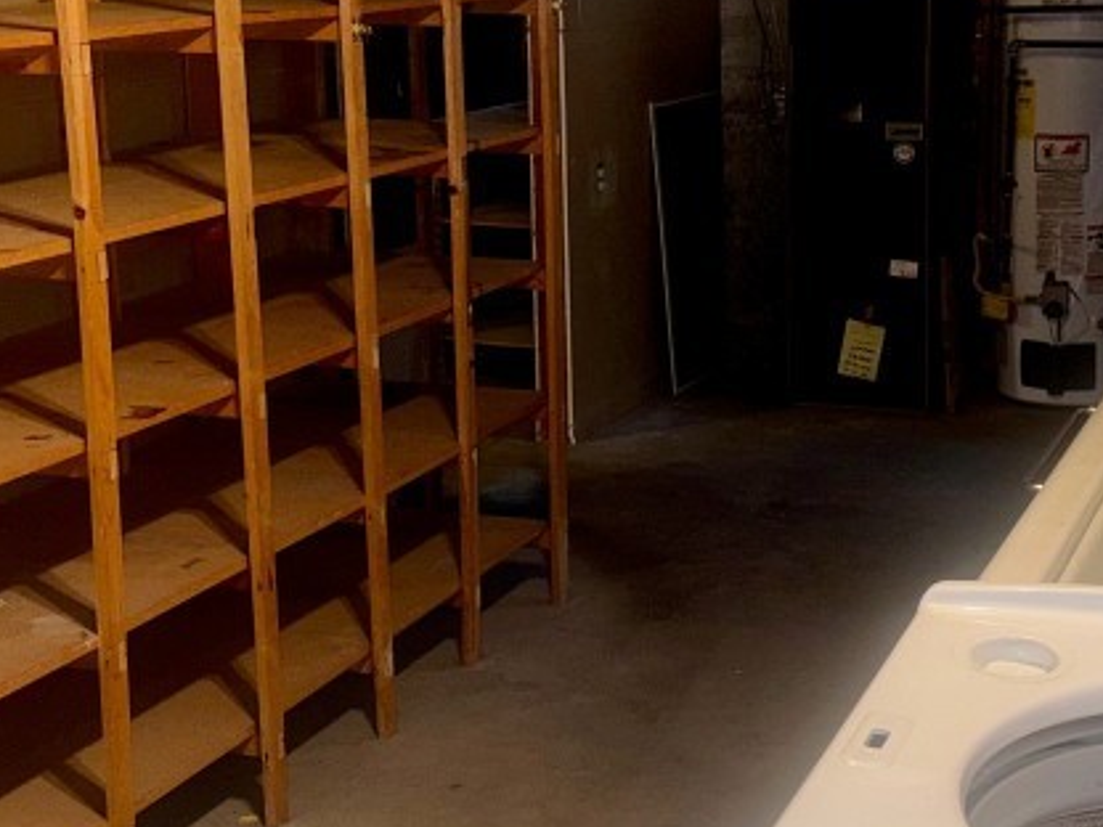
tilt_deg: -12.6
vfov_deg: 22.9
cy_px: 342
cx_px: 742
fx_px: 2039
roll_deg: +0.5
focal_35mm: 64
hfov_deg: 30.0
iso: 50
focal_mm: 5.96
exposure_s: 1/13
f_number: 1.6
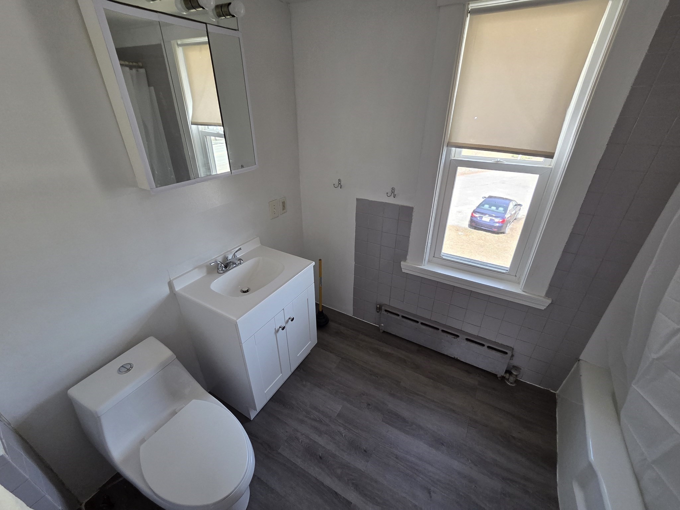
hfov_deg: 106.2
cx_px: 340
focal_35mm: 13
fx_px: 255
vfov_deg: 89.9
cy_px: 255
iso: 200
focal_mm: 2.2
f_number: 2.2
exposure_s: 1/120
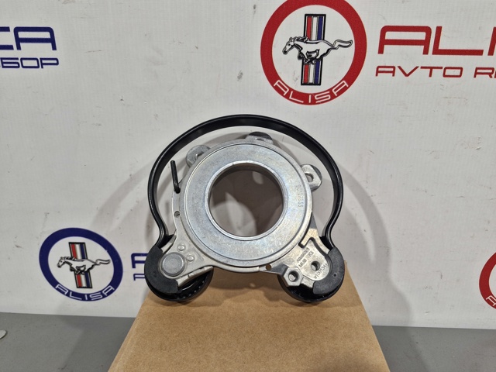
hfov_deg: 73.9
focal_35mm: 23
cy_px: 186
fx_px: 330
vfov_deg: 58.9
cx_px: 248
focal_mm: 5.54
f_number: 1.8
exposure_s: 1/51
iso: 80
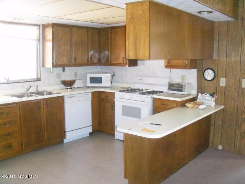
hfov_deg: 52.6
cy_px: 92
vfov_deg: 40.7
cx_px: 122
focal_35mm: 35
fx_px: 248
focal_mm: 6.3
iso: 800
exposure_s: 1/60
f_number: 3
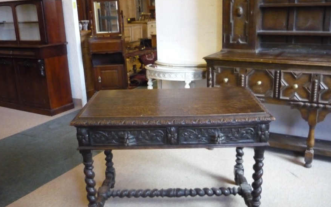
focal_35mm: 36
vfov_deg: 35.4
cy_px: 110
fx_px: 325
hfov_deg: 54.0
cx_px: 167
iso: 800
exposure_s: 1/40
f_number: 2.8
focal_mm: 5.5
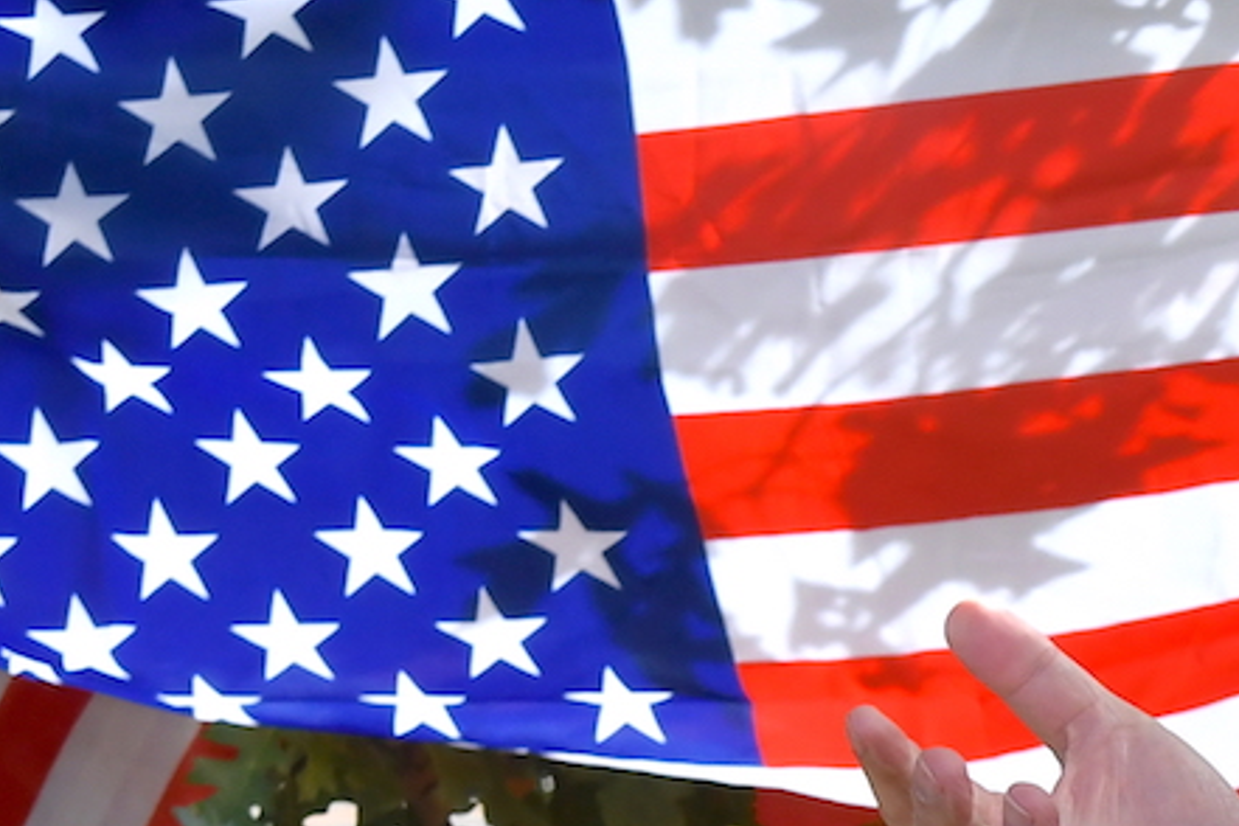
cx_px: 1981
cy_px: 940
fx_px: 16381
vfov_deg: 2.9
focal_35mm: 476
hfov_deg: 4.3
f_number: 8
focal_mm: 70
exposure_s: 1/250
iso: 400
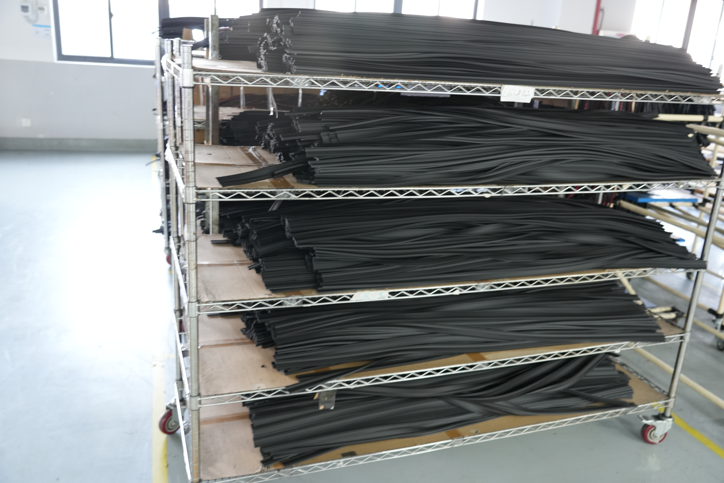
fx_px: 603
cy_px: 242
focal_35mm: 30
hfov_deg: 61.9
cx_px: 362
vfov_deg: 43.6
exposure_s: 1/30
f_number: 4
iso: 1600
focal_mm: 30
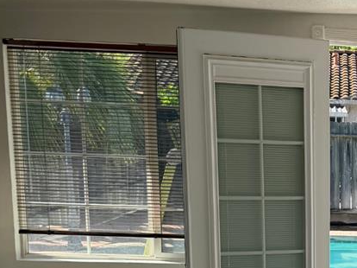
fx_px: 897
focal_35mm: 87
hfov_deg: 21.1
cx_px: 422
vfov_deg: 16.2
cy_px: 327
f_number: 1.78
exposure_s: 1/1901
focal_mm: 6.76
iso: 100
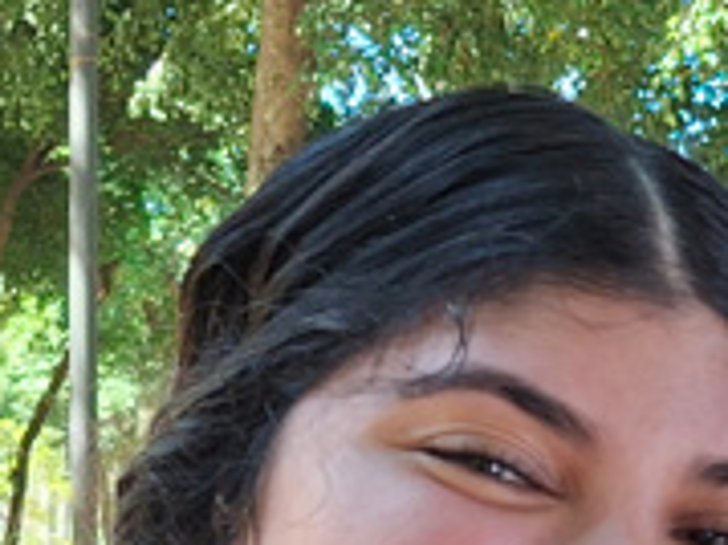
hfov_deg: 16.3
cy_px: 1074
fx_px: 2354
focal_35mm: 112
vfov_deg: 11.9
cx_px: 1029
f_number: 1.8
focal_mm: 4.69
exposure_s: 1/120
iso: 40
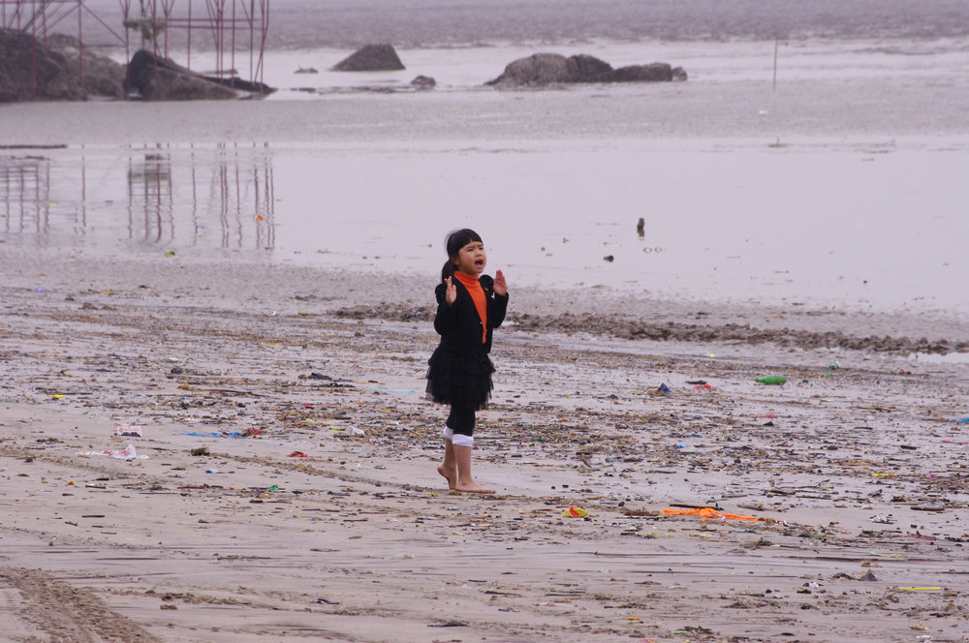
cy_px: 322
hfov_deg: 6.9
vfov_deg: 4.6
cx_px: 484
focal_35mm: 300
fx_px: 8064
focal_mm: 200
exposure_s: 1/400
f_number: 14
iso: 800
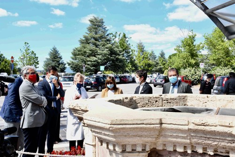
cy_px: 78
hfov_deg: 53.1
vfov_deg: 36.8
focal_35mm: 36
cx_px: 118
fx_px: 235
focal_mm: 24
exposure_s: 1/25
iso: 400
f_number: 25
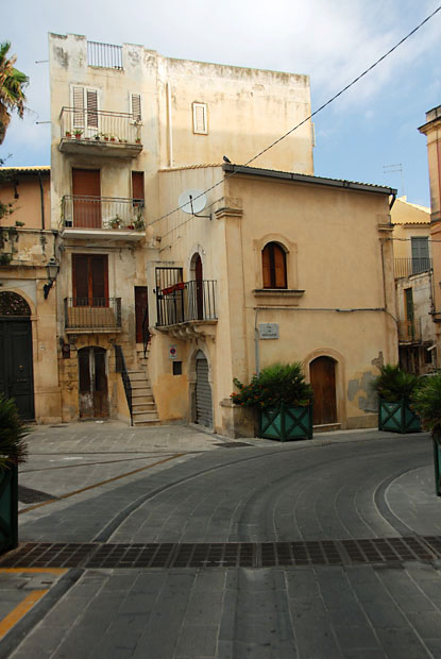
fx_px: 605
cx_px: 220
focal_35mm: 33
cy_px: 330
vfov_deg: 57.2
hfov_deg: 40.1
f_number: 5
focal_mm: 22
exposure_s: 1/200
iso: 200
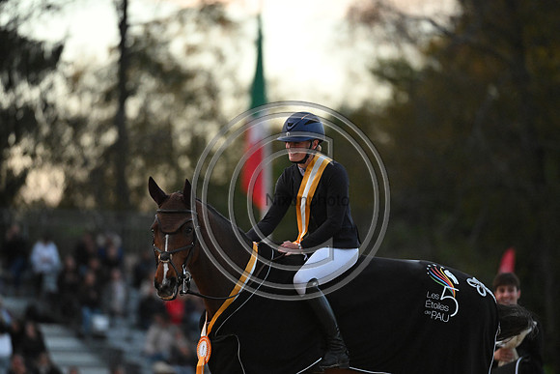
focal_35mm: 400
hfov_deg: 5.2
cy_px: 187
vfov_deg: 3.4
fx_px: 6223
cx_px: 280
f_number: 4.5
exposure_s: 1/1000
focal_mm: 400
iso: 8000
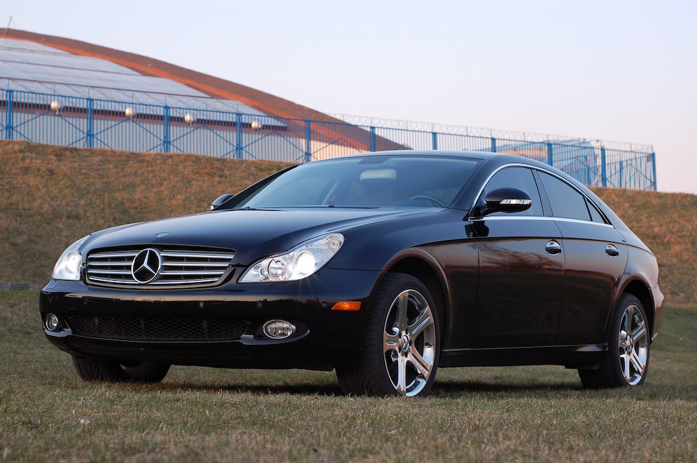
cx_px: 348
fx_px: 1451
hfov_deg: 27.0
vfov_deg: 18.2
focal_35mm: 75
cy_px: 232
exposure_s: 1/125
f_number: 5.6
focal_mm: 50
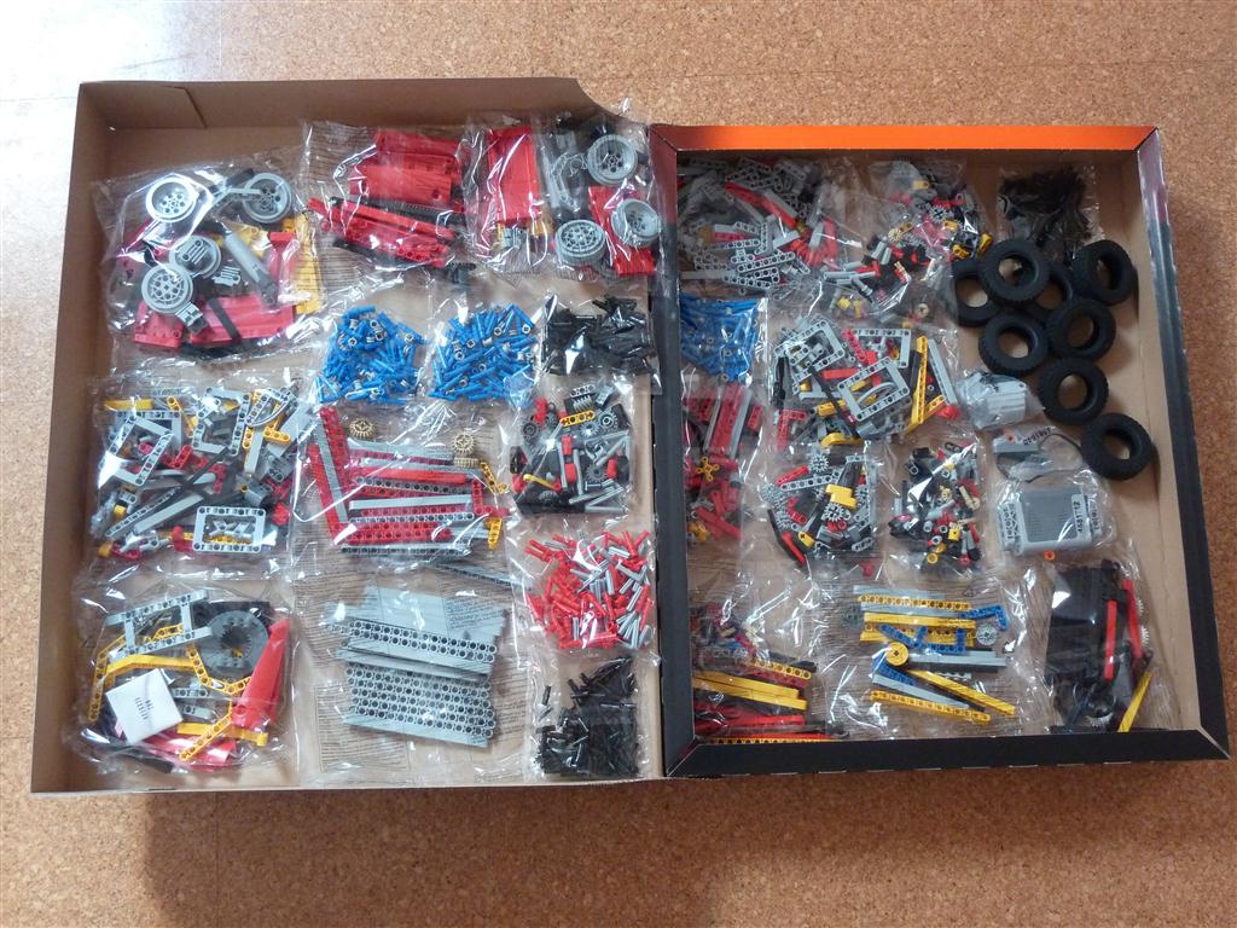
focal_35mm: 37
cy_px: 464
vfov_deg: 38.7
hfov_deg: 50.1
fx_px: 1322
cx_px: 618
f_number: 3.6
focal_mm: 6.1
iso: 400
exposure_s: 1/15
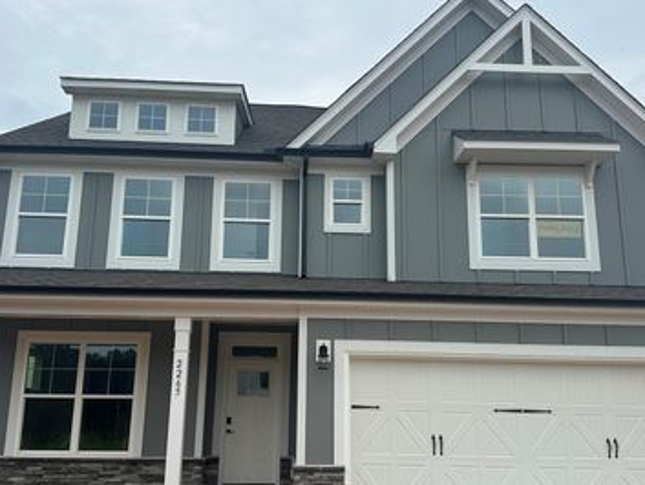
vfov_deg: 41.7
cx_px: 314
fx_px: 634
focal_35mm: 34
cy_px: 277
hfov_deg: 53.9
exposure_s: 1/4762
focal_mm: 6.86
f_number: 1.78
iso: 80
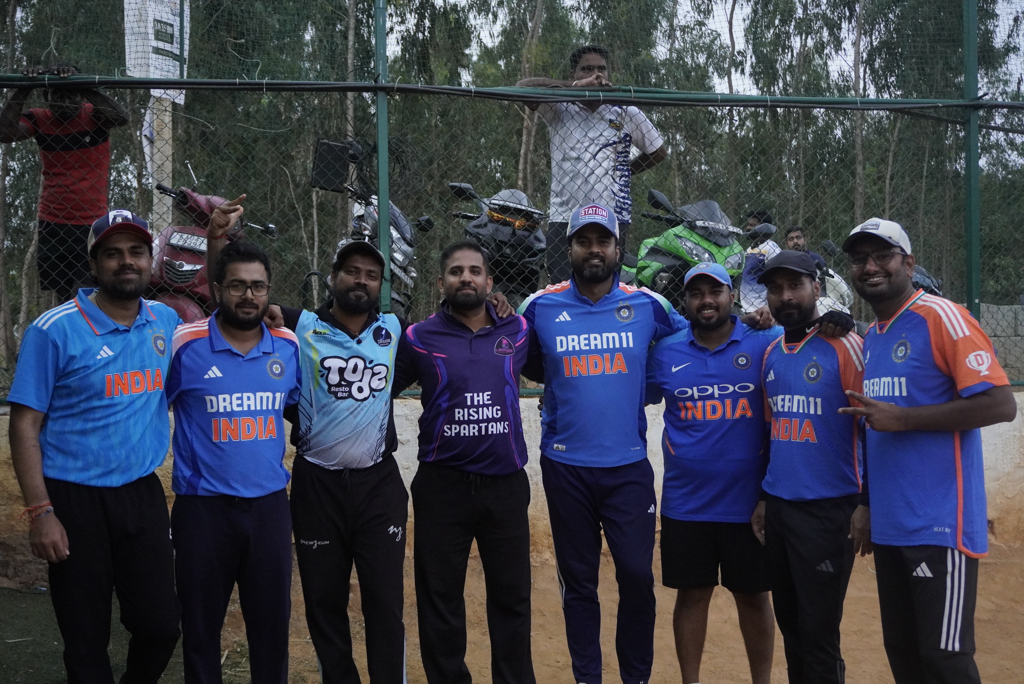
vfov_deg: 31.9
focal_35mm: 42
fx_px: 1195
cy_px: 342
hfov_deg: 46.4
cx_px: 512
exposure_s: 1/1000
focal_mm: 28
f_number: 4.5
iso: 3200
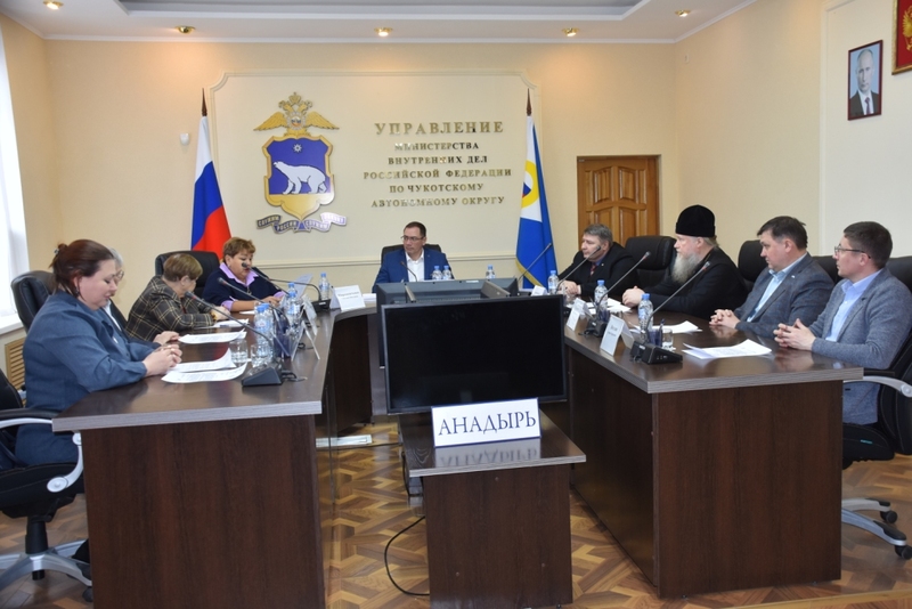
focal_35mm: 33
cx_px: 456
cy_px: 304
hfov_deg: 57.2
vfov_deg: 40.0
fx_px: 836
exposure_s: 1/60
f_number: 3.8
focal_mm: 22
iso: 400
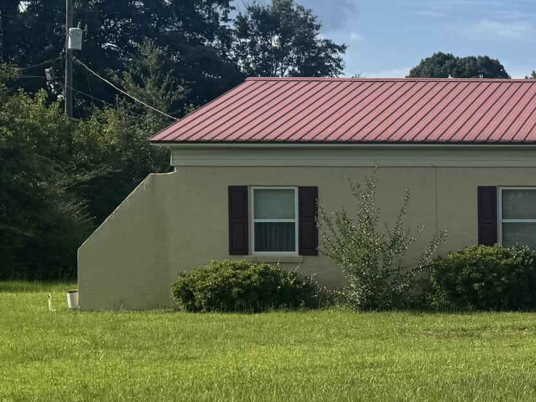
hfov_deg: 20.2
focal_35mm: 86
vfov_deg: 17.1
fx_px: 1332
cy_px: 250
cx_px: 757
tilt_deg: -1.2
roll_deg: -0.3
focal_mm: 6.76
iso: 80
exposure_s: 1/5348
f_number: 1.78
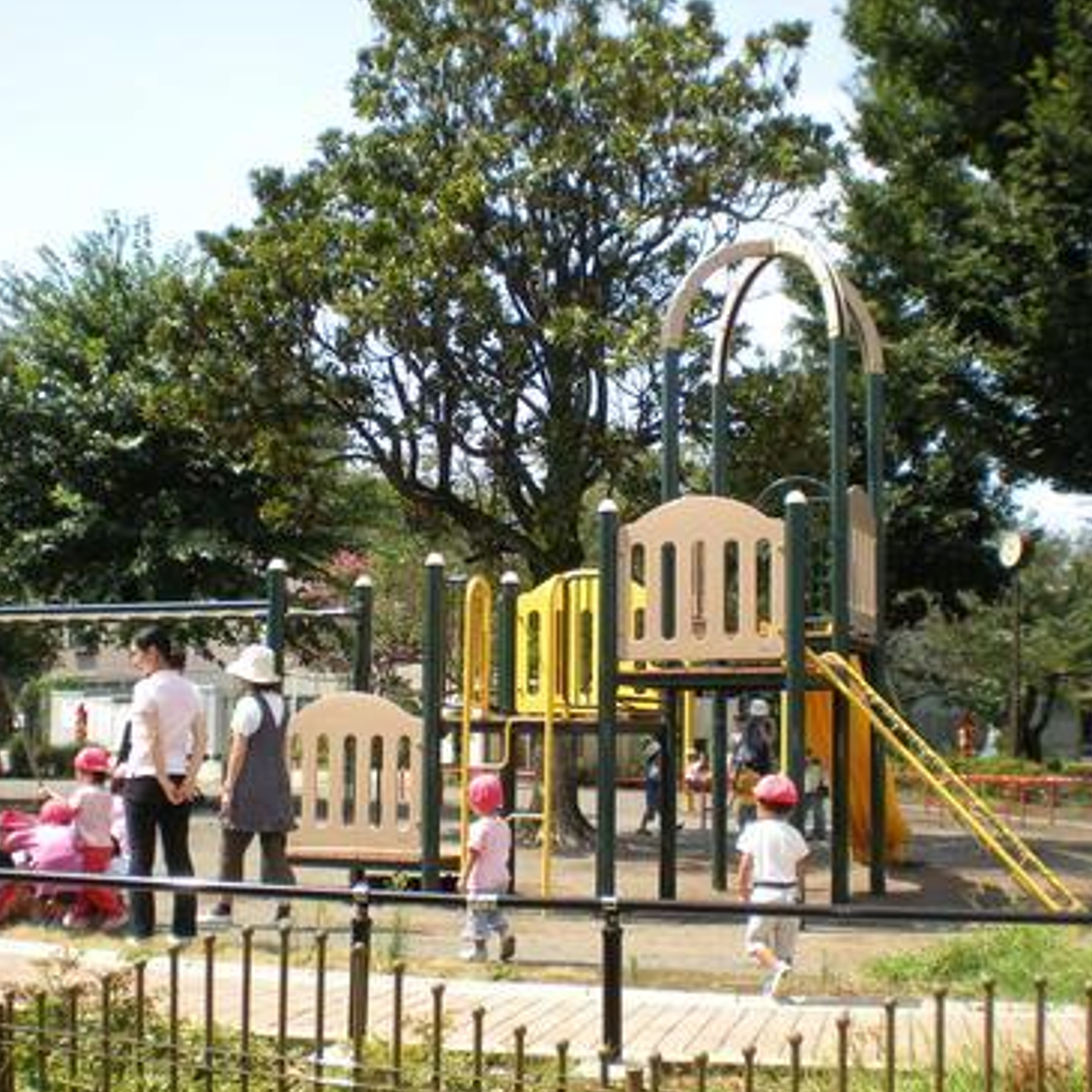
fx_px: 1642
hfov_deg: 36.8
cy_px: 552
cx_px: 571
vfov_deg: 36.8
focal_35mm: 46
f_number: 4.6
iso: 89
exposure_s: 1/252
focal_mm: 6.3
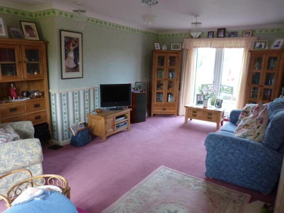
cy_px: 106
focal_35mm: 25
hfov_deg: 69.4
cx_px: 142
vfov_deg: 54.9
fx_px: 205
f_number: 2.8
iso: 400
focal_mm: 4.5
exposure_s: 1/60
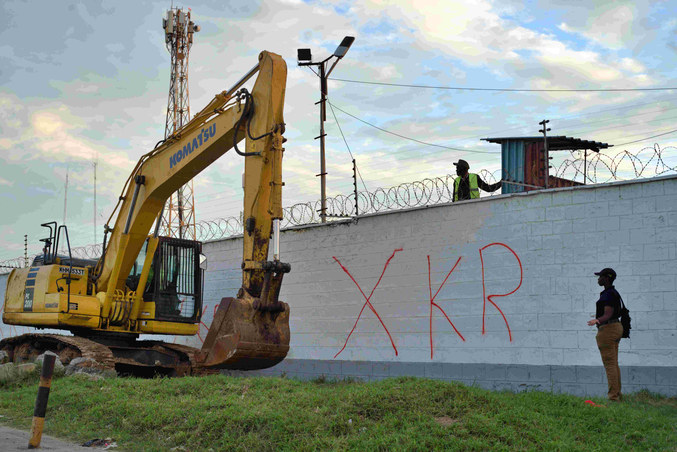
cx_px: 338
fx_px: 941
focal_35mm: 50
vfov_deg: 27.0
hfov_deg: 39.6
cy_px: 226
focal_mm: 50
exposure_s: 1/100
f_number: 5.6
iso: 640
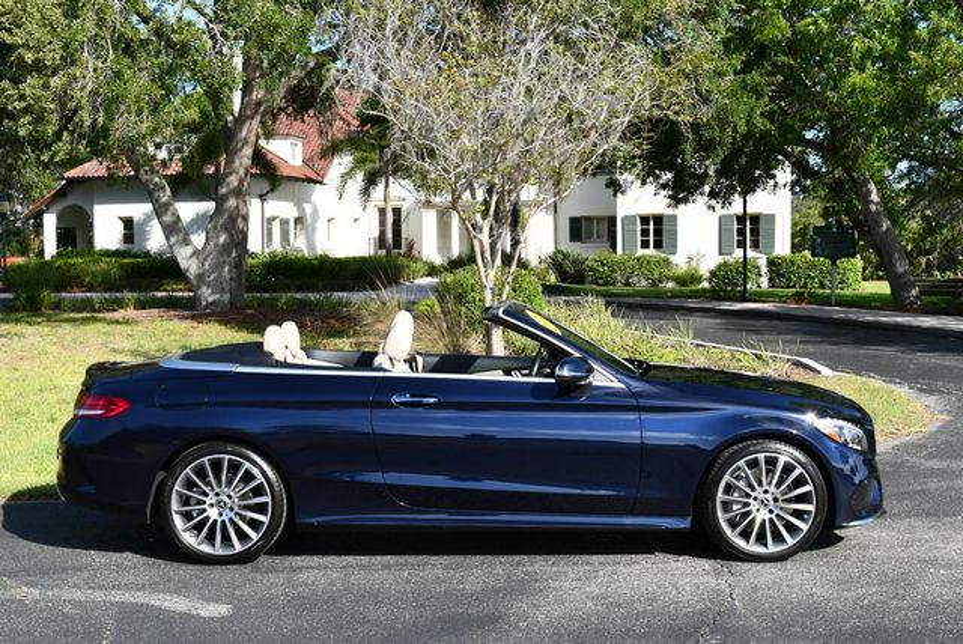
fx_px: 1285
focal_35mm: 48
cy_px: 322
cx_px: 482
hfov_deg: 41.1
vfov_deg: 28.1
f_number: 8
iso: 160
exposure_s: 1/250
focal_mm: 24
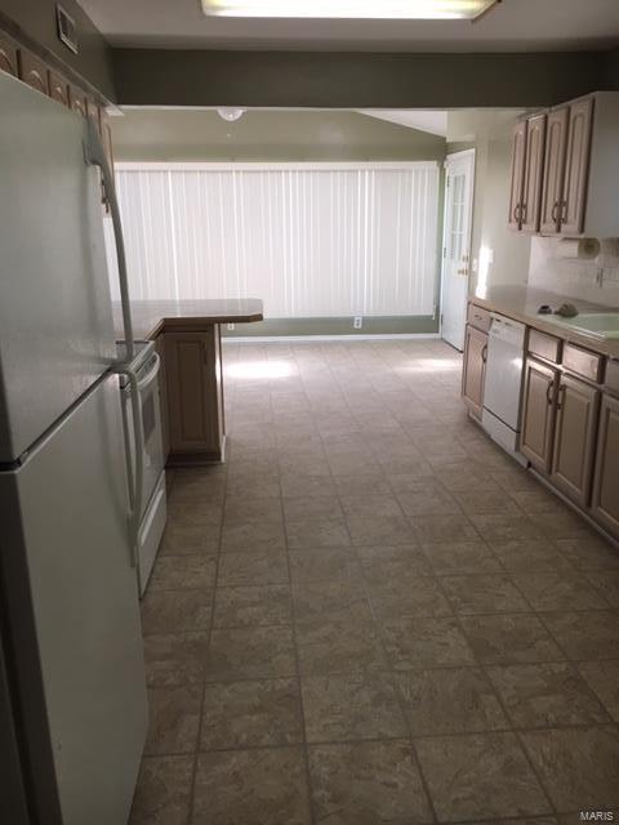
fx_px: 691
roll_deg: +0.9
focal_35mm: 29
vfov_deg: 61.7
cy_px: 412
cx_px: 310
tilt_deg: -14.4
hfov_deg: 48.2
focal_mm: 4.15
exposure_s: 1/40
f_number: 2.2
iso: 25
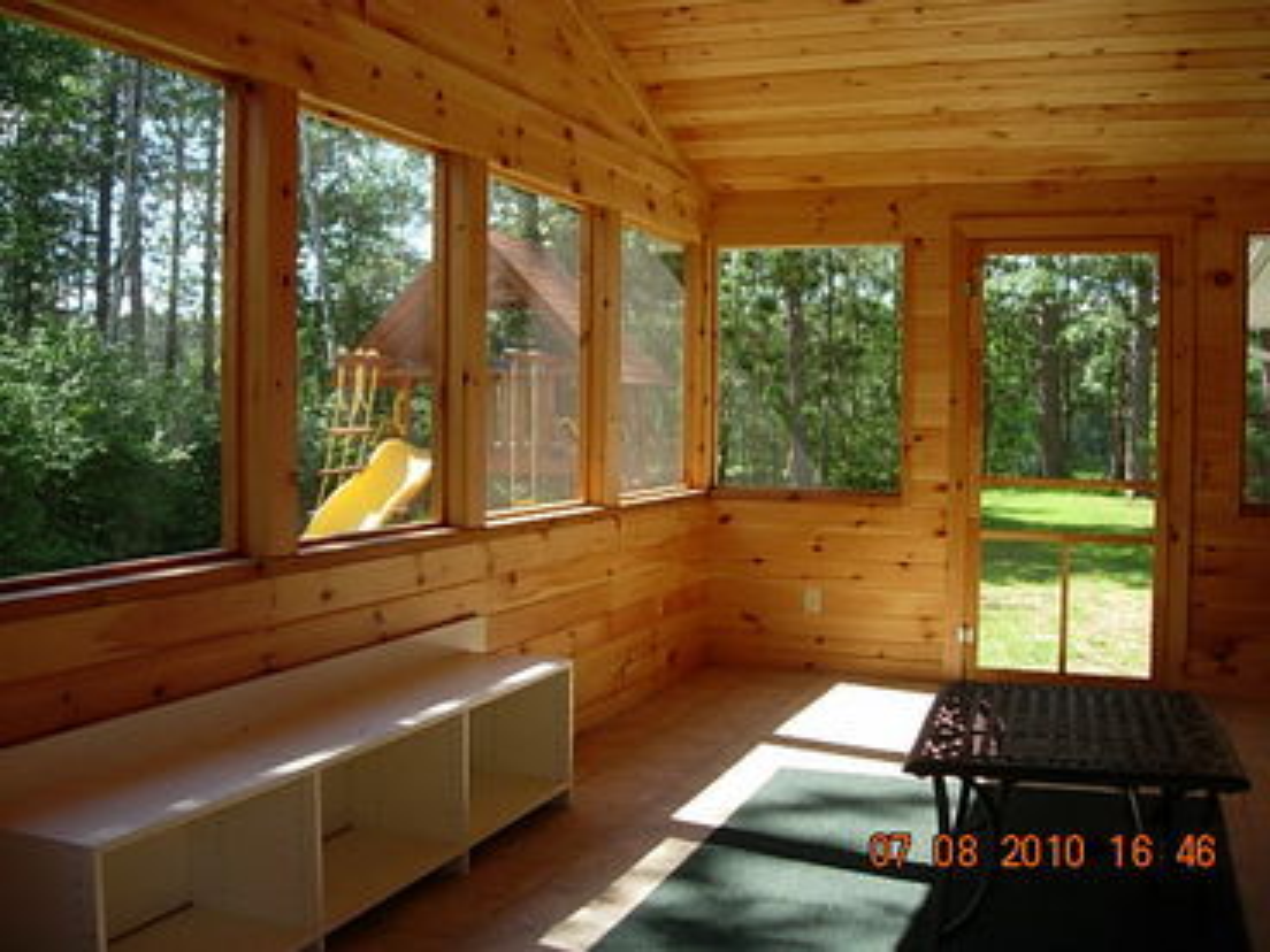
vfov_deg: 37.7
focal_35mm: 38
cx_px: 635
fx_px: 1394
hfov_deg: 49.0
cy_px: 476
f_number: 2.8
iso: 64
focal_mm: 7.8
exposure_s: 1/242
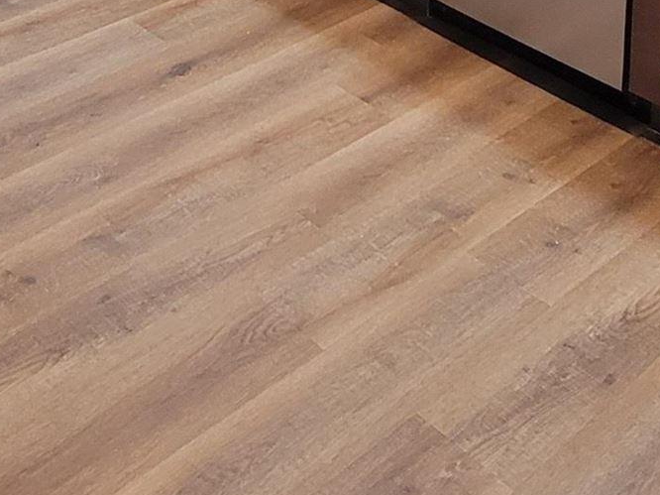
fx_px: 1144
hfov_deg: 32.2
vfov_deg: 19.2
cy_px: -371
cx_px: 325
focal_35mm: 60
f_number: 2.2
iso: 200
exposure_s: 1/60.2
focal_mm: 2.2
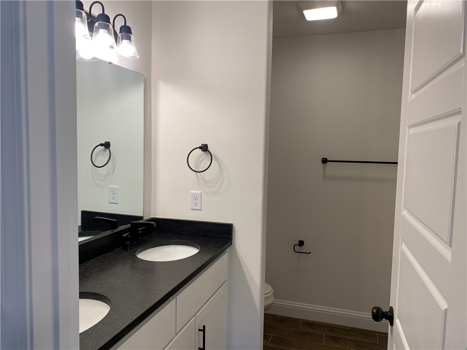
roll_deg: -1.4
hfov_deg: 67.3
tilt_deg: -3.9
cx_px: 234
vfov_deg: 53.1
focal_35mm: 26
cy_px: 175
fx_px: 351
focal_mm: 4.25
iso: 50
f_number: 1.8
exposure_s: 1/120
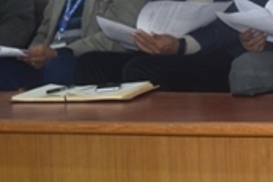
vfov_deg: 10.5
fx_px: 969
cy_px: -36
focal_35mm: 128
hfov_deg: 15.6
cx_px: 295
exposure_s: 1/60
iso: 1100
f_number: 3.8
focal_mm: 23
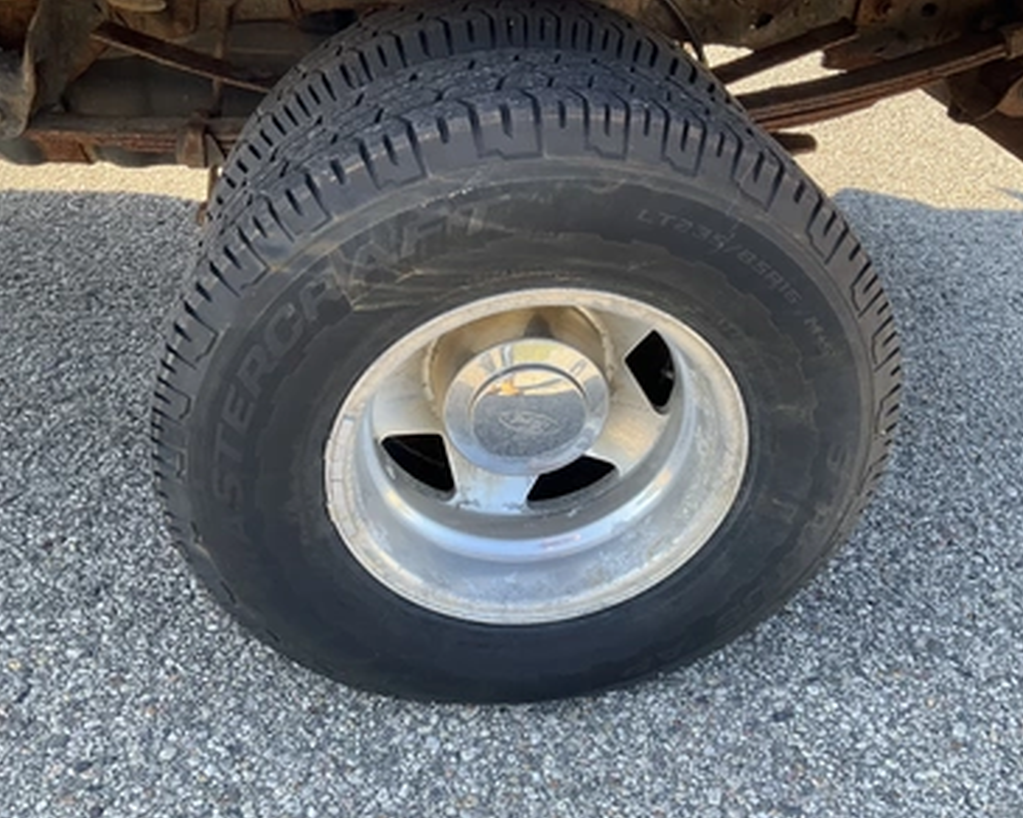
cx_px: 535
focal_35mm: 31
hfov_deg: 57.2
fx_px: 939
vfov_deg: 47.1
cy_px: 417
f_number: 1.8
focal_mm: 3
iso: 32
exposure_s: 1/172
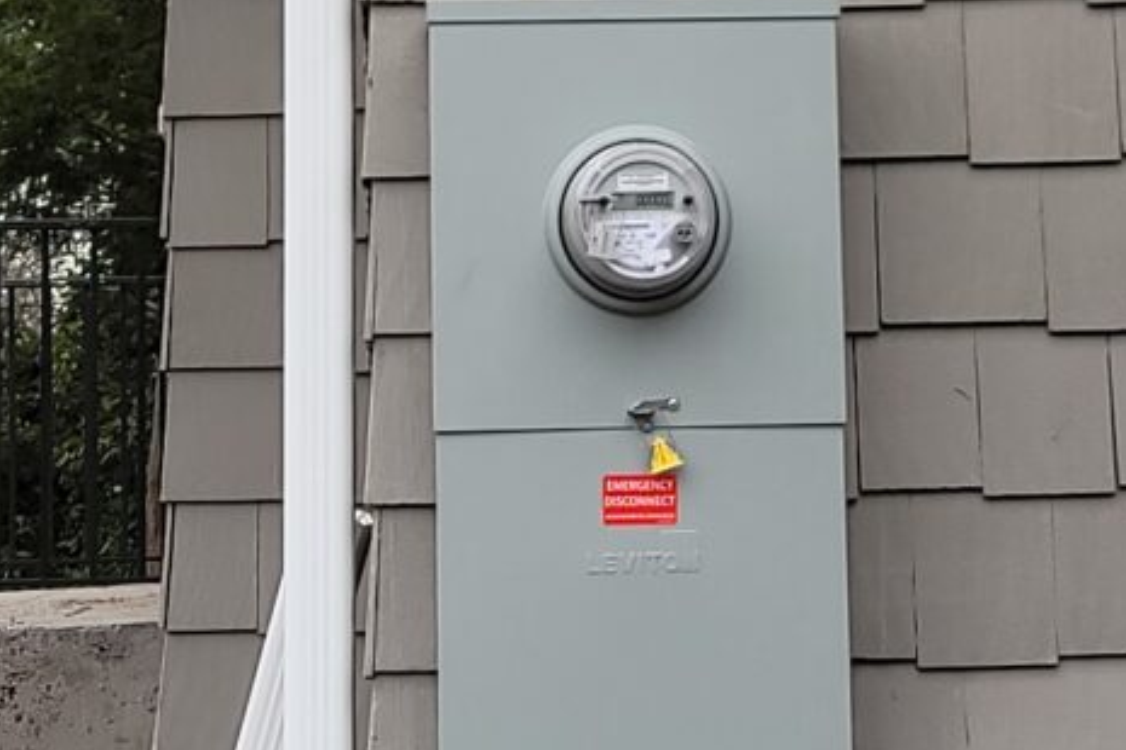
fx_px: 4472
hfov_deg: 14.3
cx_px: 753
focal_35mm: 143
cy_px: -290
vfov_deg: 9.4
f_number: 1.8
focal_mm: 7
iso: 20
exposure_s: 1/178
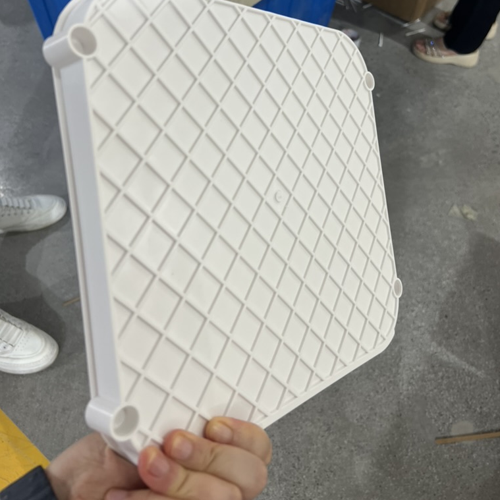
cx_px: 252
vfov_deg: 51.7
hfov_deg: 52.5
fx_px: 507
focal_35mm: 31
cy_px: 175
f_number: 1.5
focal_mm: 5.7
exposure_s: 1/100
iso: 80
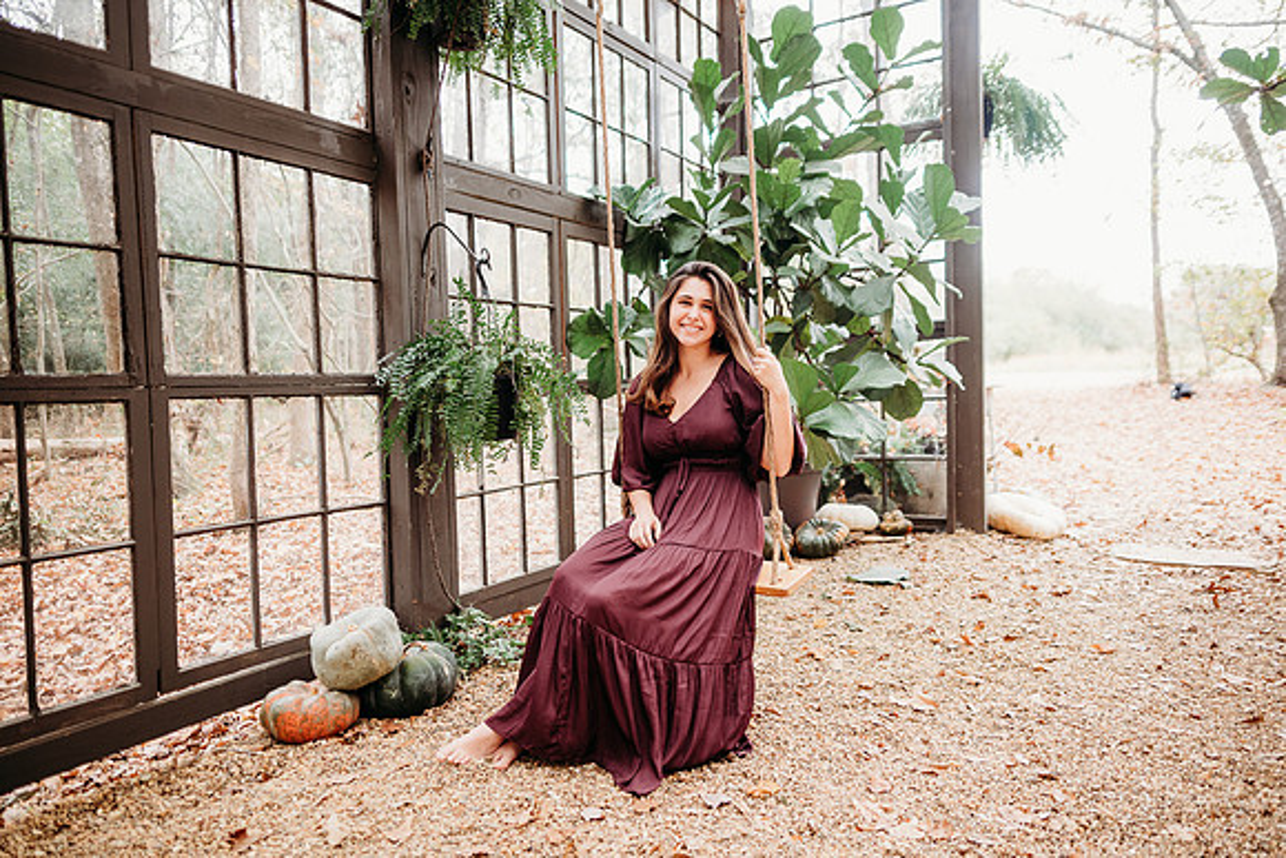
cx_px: 643
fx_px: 857
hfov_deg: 73.7
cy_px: 429
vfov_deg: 53.2
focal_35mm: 24
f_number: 2.2
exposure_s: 1/200
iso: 320
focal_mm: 24
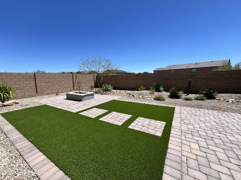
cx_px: 120
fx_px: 91
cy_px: 90
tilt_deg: -7.2
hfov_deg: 106.2
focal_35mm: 13
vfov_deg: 89.9
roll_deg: +0.9
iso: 32
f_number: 1.8
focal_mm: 1.57
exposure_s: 1/1908
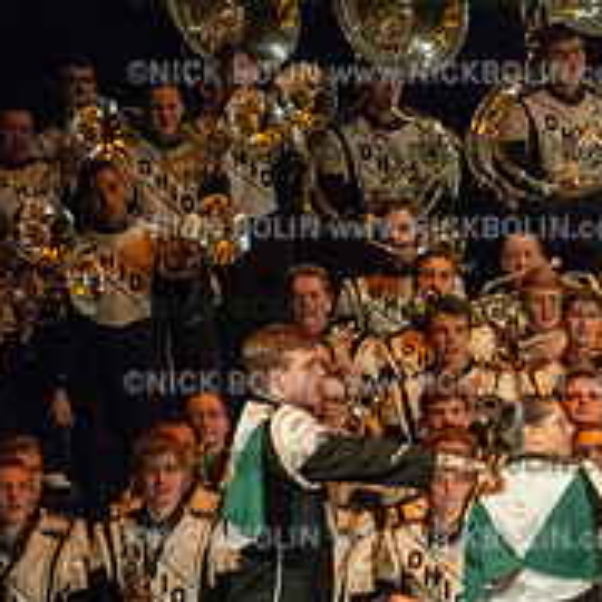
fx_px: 9956
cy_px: 538
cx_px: 906
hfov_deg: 3.5
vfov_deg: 3.5
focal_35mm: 506
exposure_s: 1/320
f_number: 5.6
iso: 8000
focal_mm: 185
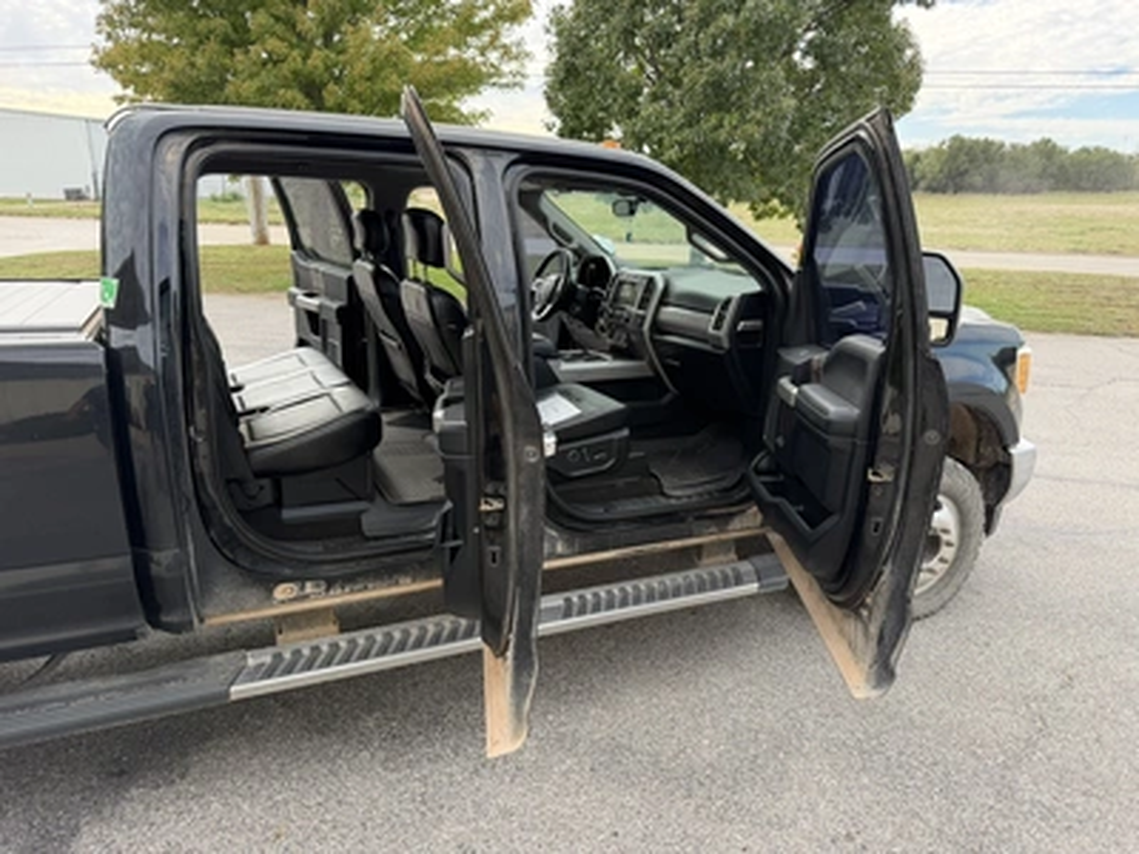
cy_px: 427
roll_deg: -1.7
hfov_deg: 71.6
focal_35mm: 24
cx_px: 570
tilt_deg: -13.9
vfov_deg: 56.8
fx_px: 790
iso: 100
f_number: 1.78
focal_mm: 6.76
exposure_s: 1/689
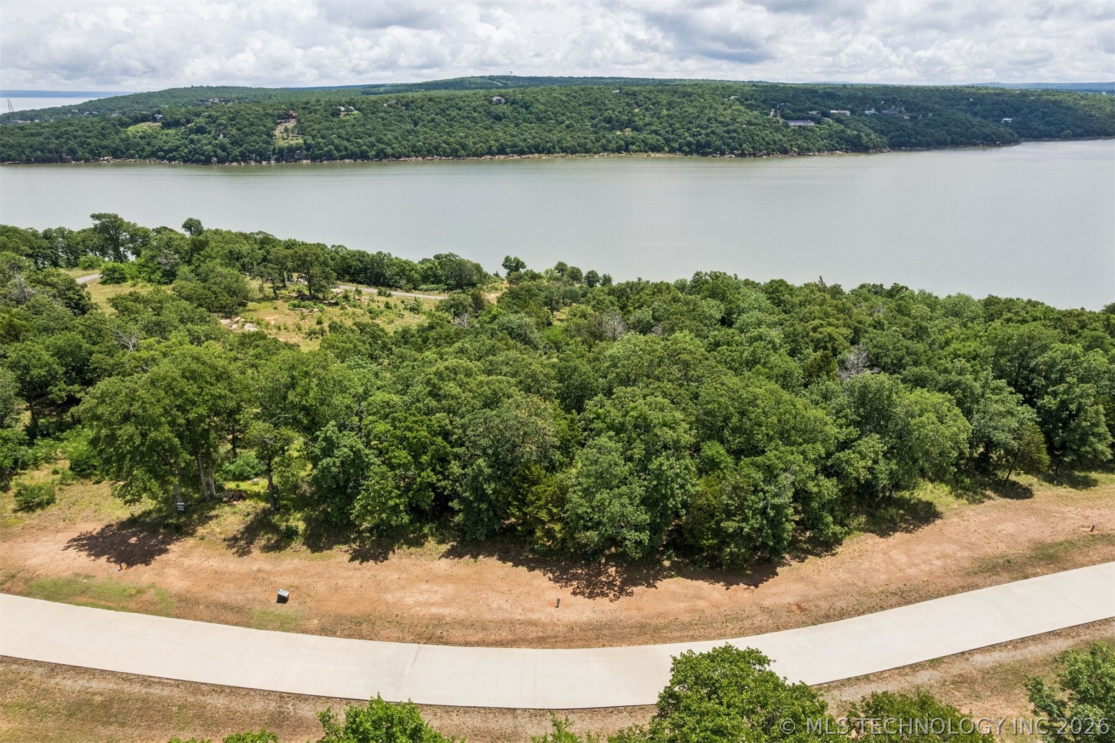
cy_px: 372
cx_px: 558
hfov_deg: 78.6
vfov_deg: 57.2
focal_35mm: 22
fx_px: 681
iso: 120
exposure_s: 1/2000
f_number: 2.8
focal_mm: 8.4
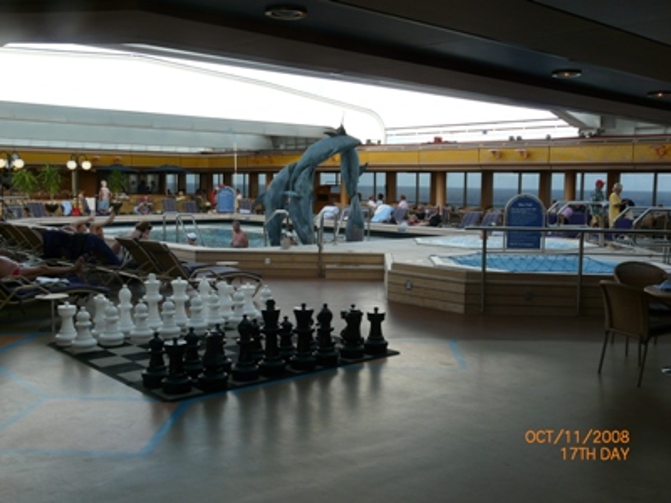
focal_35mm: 37
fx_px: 717
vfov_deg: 38.7
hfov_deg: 50.1
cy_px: 252
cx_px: 336
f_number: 4
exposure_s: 1/160
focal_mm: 6
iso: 100
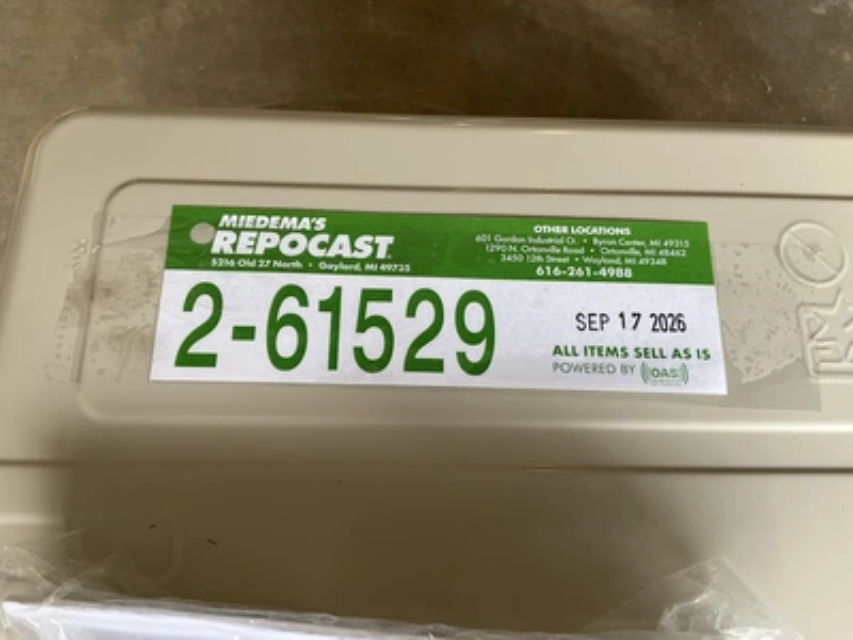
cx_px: 426
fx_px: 715
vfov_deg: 48.2
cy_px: 320
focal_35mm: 29
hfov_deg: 61.7
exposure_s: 1/122
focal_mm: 3
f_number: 1.8
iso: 40
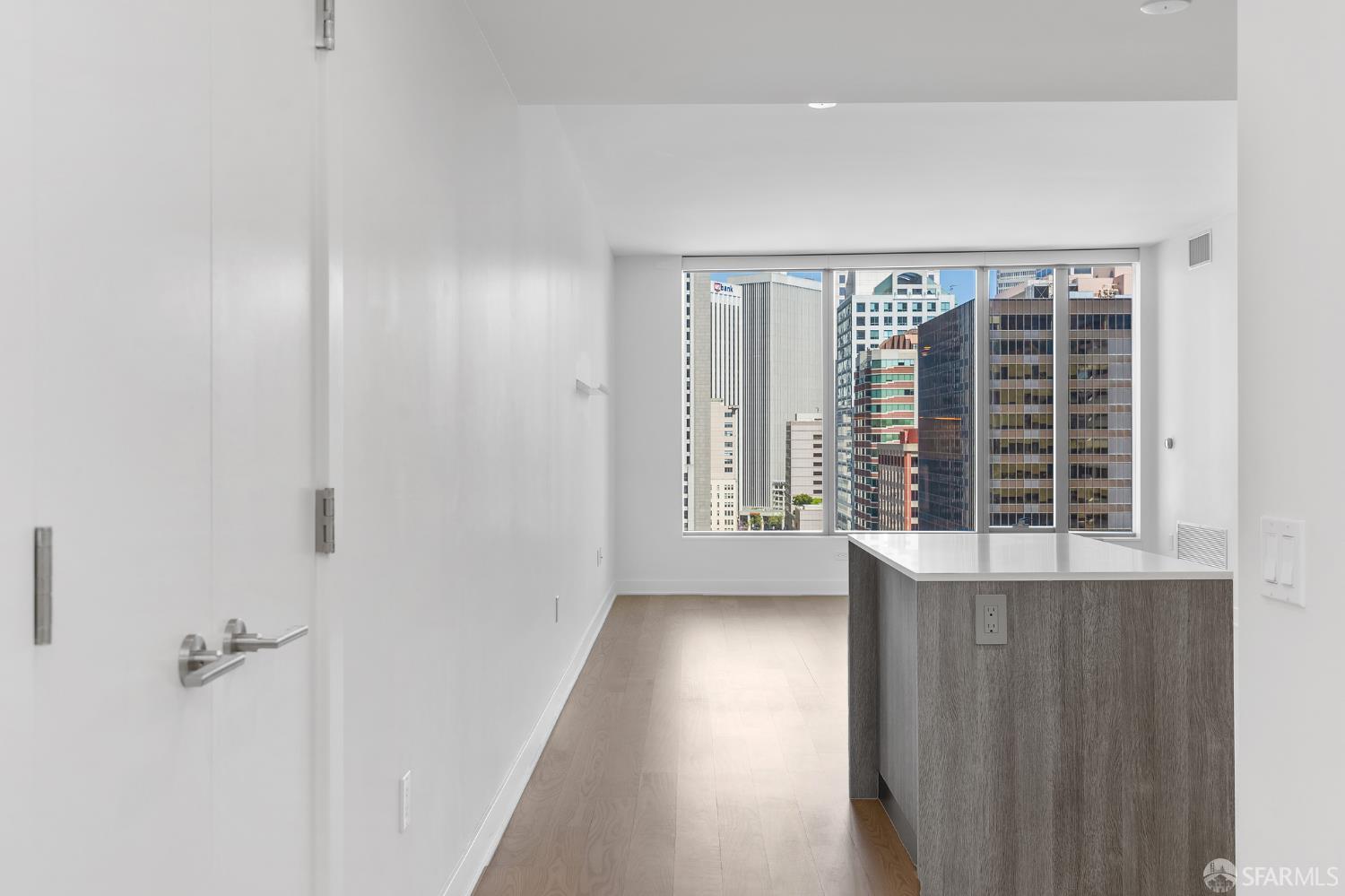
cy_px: 448
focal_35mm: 33
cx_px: 672
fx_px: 1232
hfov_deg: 57.2
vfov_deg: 39.9
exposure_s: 1/20
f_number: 8
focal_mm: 33
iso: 125
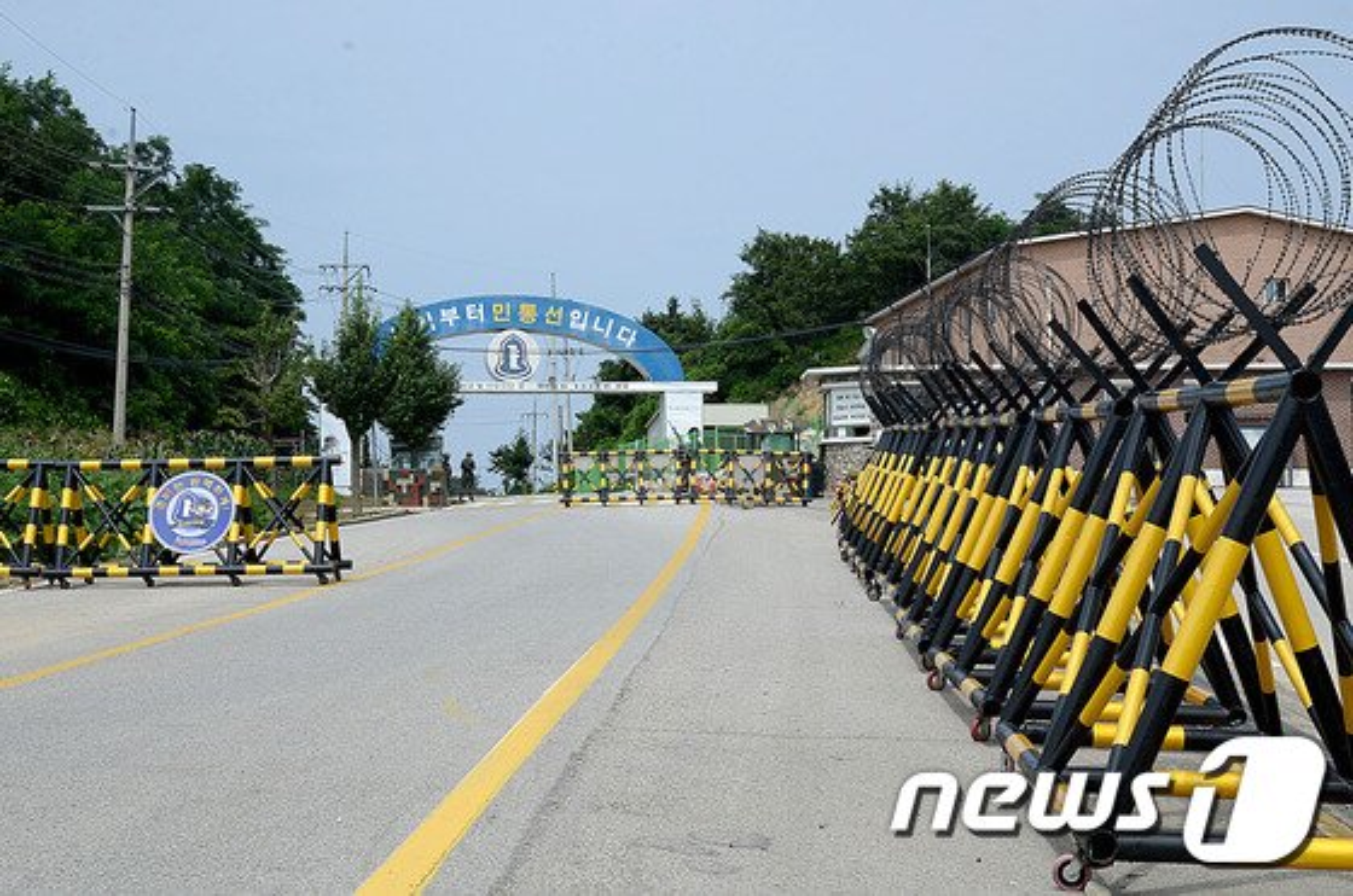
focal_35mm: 60
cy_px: 448
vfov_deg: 22.5
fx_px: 2250
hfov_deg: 33.5
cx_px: 676
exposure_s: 1/200
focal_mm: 40
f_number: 14
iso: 200
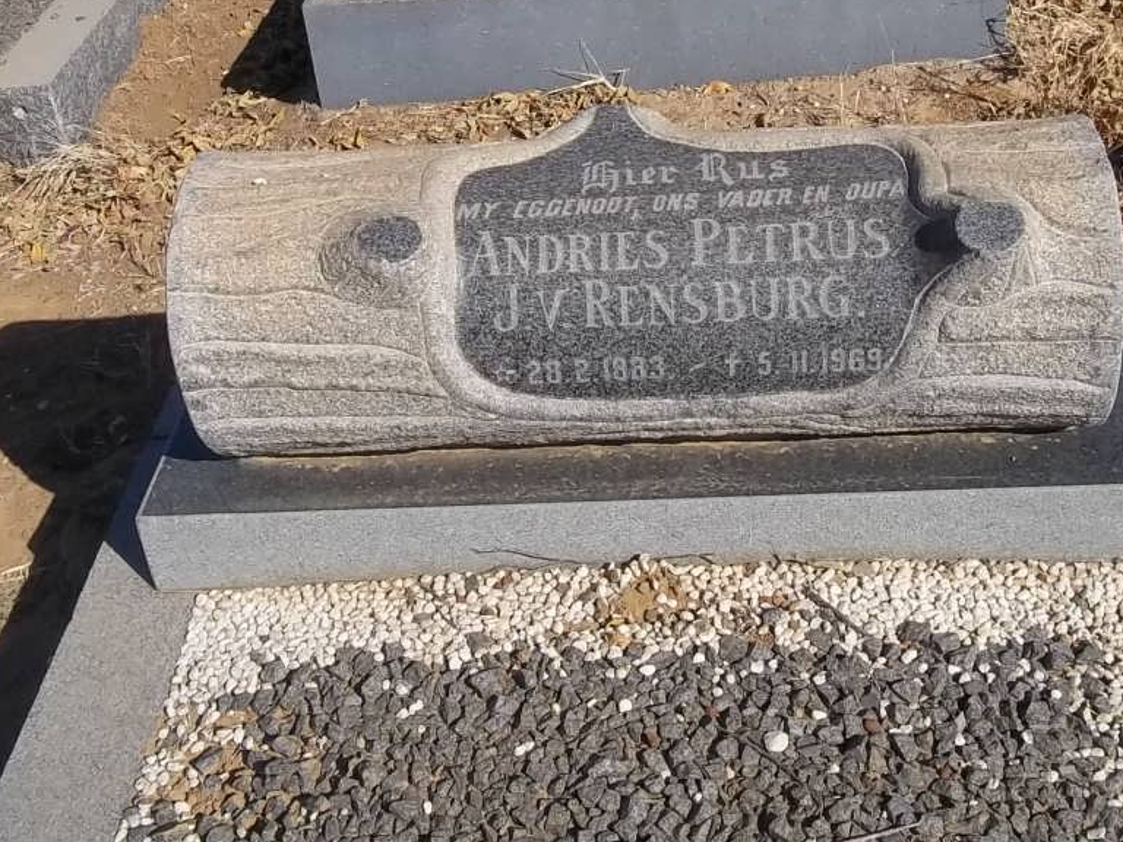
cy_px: 287
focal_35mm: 50
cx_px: 630
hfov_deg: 38.1
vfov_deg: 28.9
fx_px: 1622
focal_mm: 5.7
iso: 80
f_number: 5.5
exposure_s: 1/640
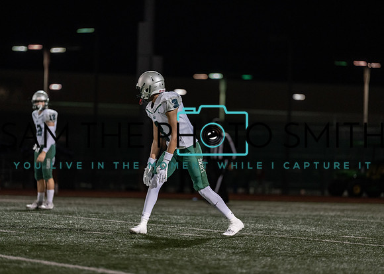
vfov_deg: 6.9
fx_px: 2285
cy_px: 137
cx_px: 192
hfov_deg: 9.6
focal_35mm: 210
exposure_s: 1/1000
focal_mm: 200
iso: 3200
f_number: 2.8
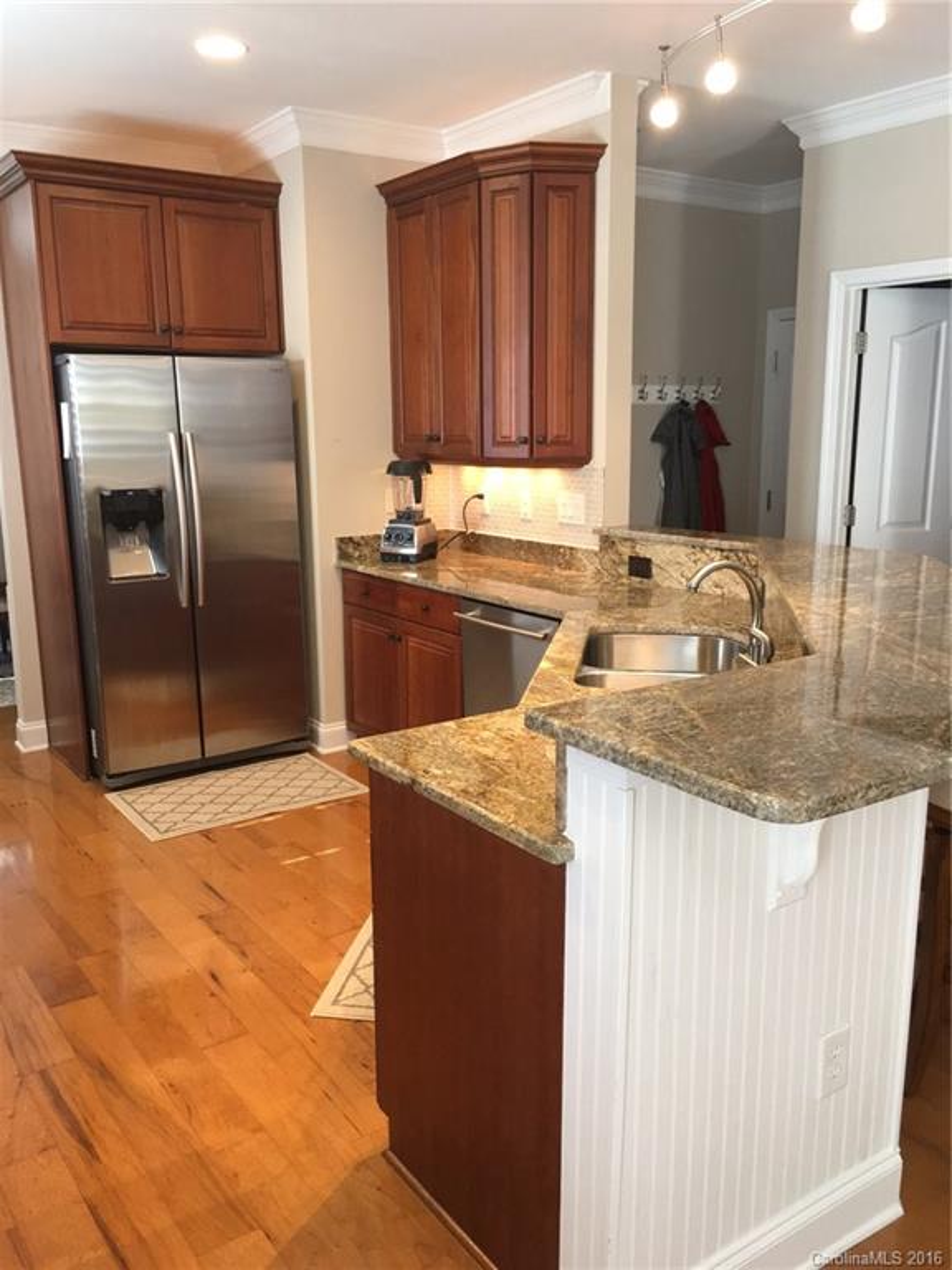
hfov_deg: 48.2
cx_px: 476
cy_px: 635
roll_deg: +0.4
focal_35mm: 29
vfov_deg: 61.7
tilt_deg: -10.9
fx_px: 1063
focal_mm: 4.15
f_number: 2.2
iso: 100
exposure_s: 1/30
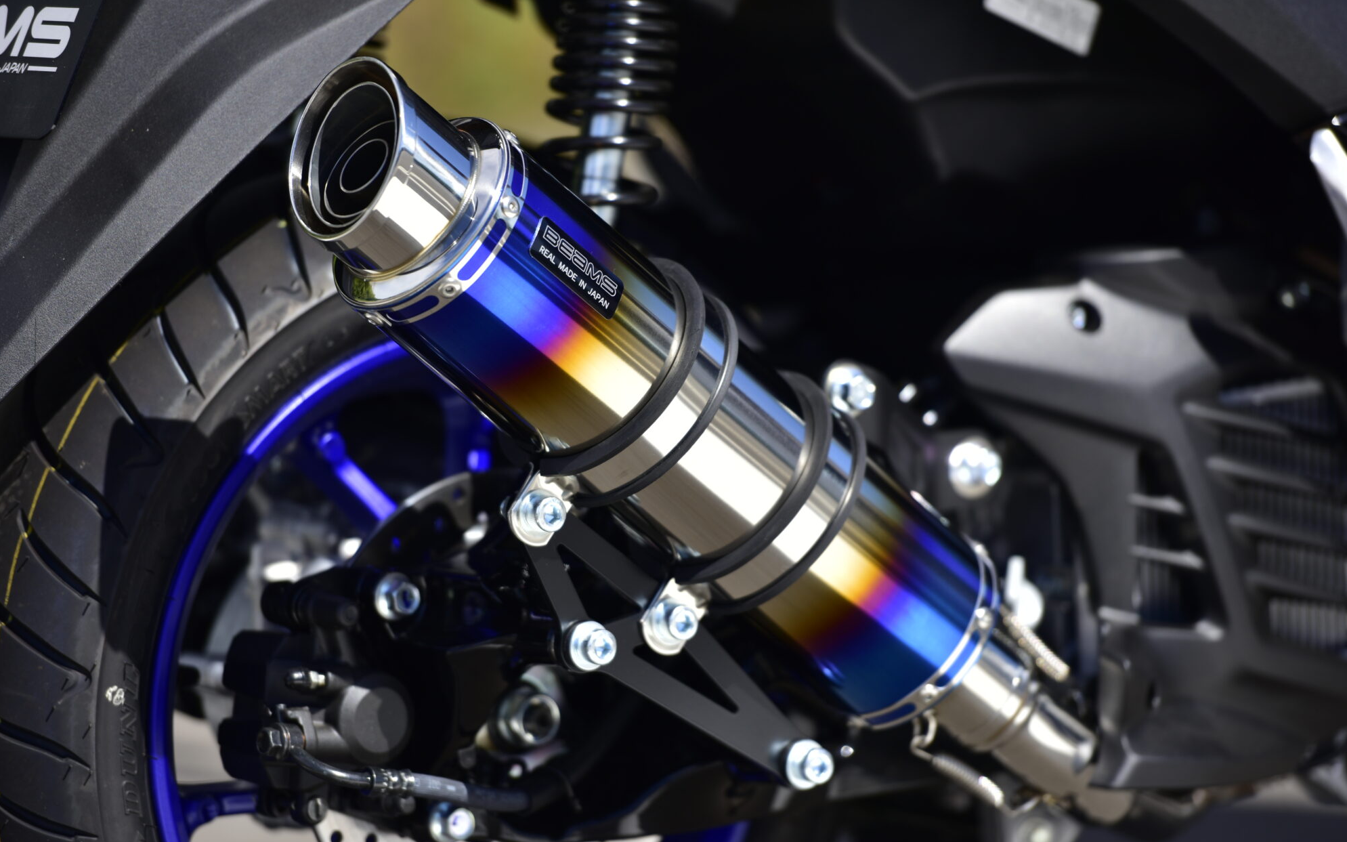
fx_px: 7525
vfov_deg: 6.4
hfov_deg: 10.2
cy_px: 435
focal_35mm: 205
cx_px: 675
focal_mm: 200
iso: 100
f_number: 2.8
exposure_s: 1/1600
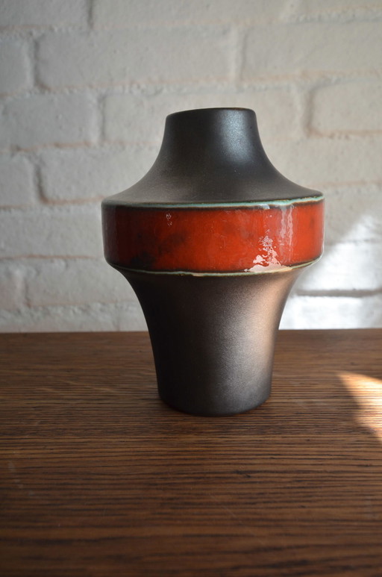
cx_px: 191
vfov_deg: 62.0
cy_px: 288
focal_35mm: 30
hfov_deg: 43.4
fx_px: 480
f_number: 5.6
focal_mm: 20
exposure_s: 1/60
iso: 400
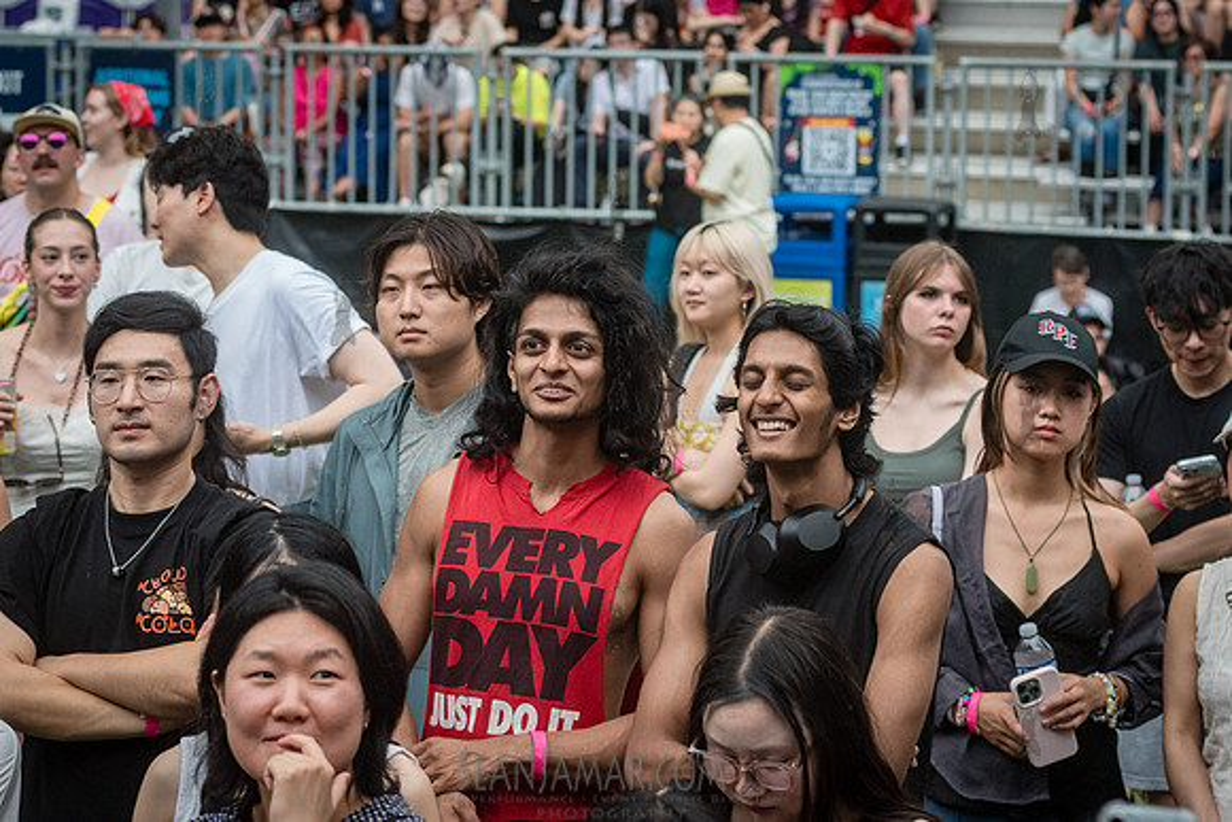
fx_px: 4079
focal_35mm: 119
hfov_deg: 17.2
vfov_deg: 11.5
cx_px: 563
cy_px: 328
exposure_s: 1/400
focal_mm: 80
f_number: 4.5
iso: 2500
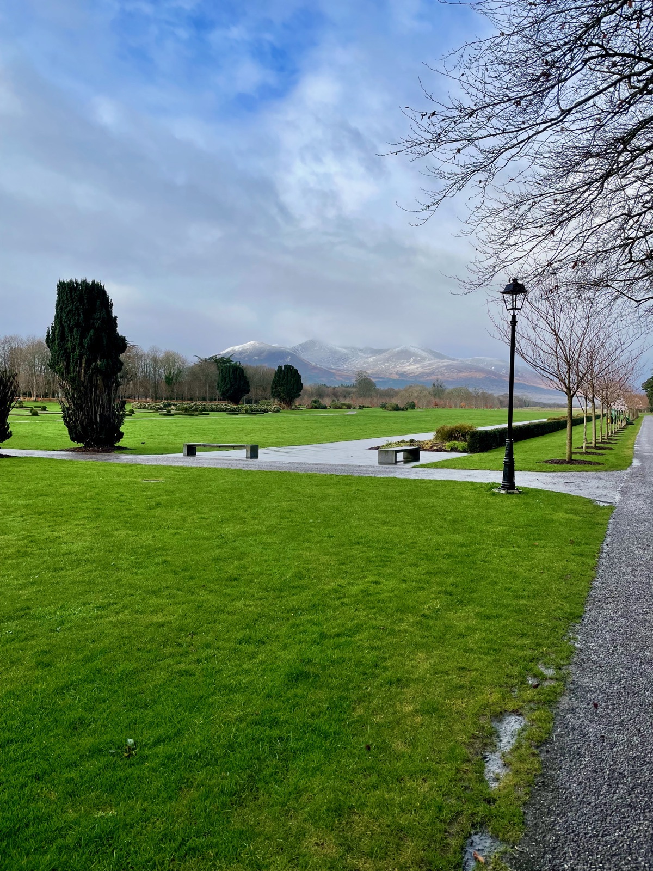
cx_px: 326
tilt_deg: -1.8
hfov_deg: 53.1
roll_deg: -0.9
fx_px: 654
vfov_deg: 67.3
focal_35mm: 26
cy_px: 436
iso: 32
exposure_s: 1/1383
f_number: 1.6
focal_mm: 4.2
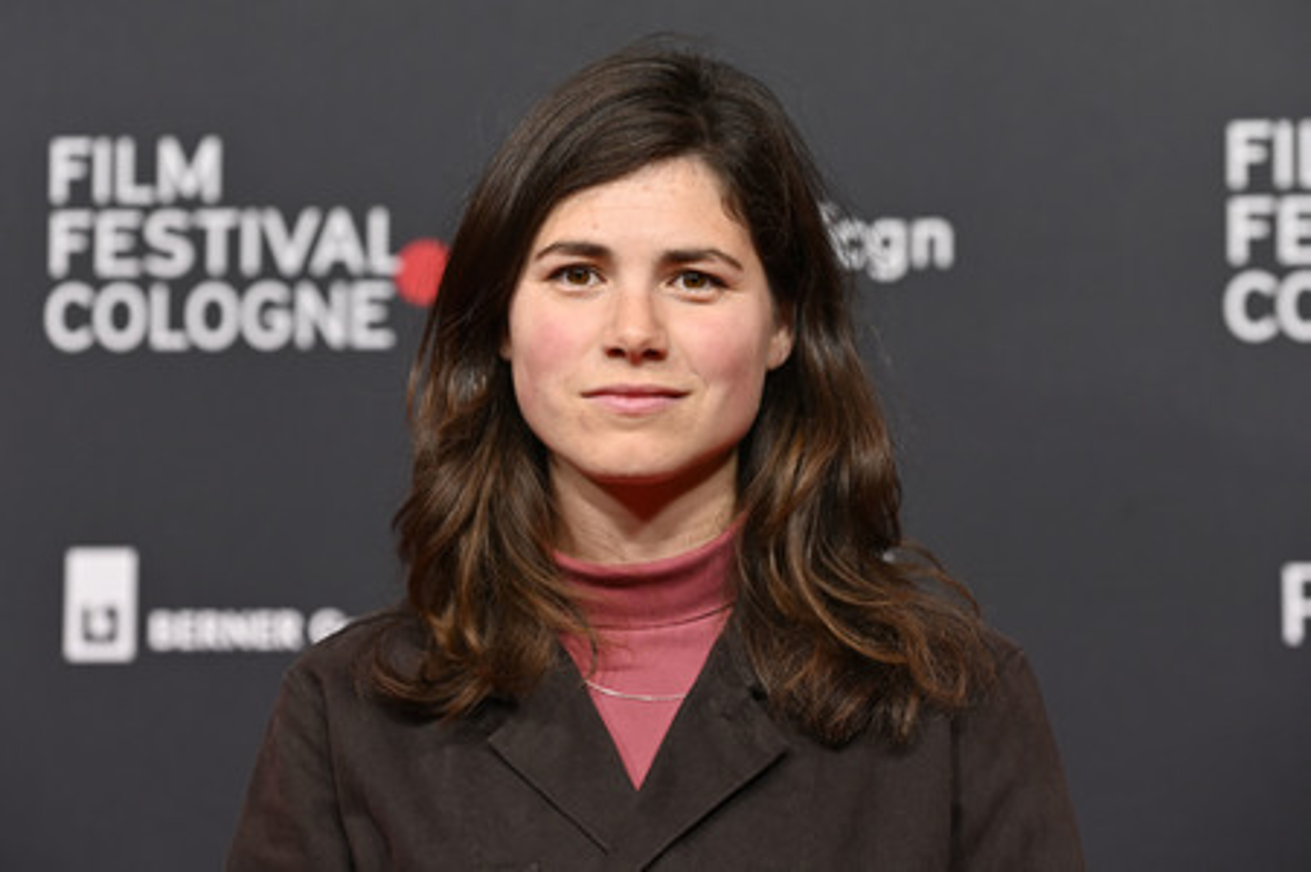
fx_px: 4221
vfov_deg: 11.8
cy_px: 436
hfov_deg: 17.7
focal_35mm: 116
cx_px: 656
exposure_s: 1/200
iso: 1000
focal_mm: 116
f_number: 5
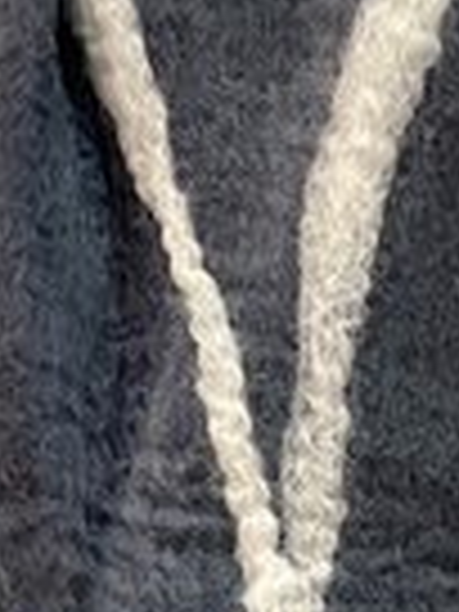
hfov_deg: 9.1
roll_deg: +0.2
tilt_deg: -3.9
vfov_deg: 10.3
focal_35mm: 153
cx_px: 909
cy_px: 1683
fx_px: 2705
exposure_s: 1/50
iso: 200
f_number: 1.6
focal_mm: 4.2
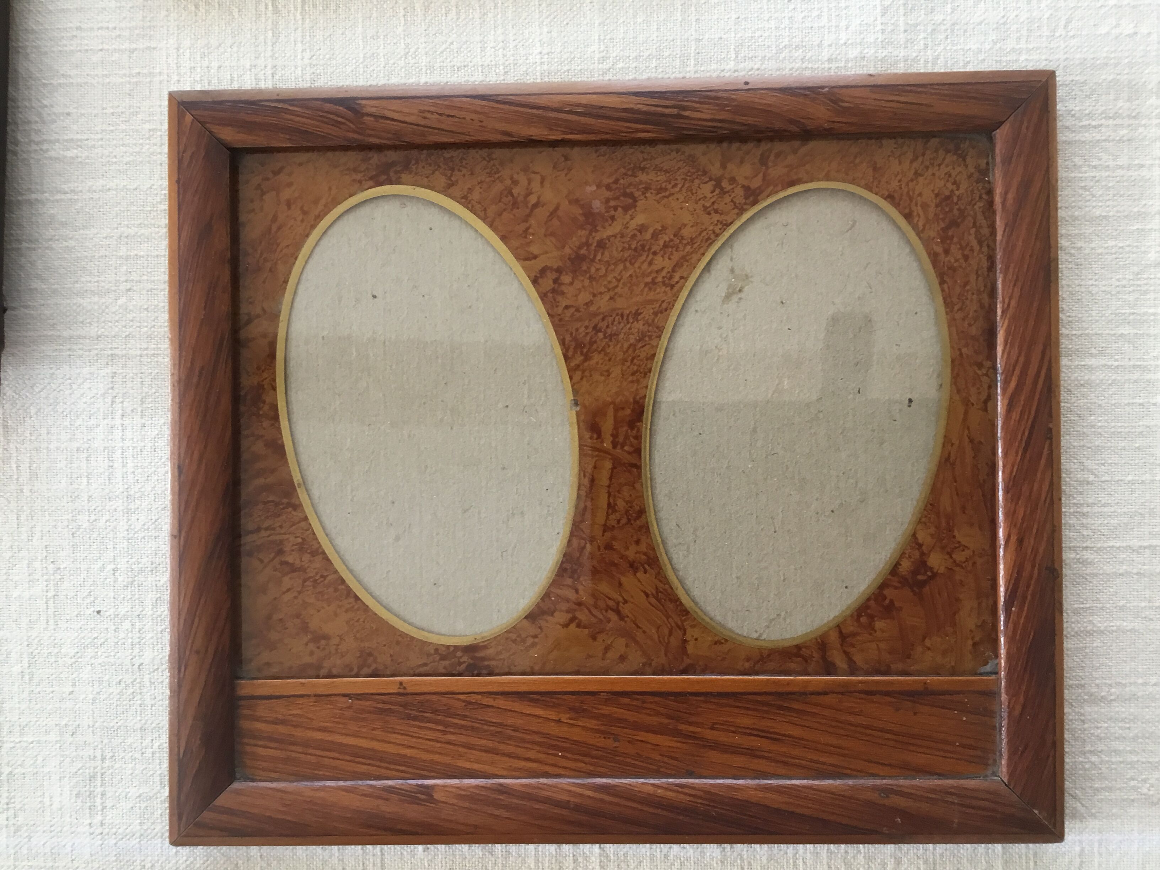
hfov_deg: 58.4
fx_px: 1039
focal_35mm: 31
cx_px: 580
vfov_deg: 45.4
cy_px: 435
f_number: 2.4
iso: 64
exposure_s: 1/33
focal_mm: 3.3
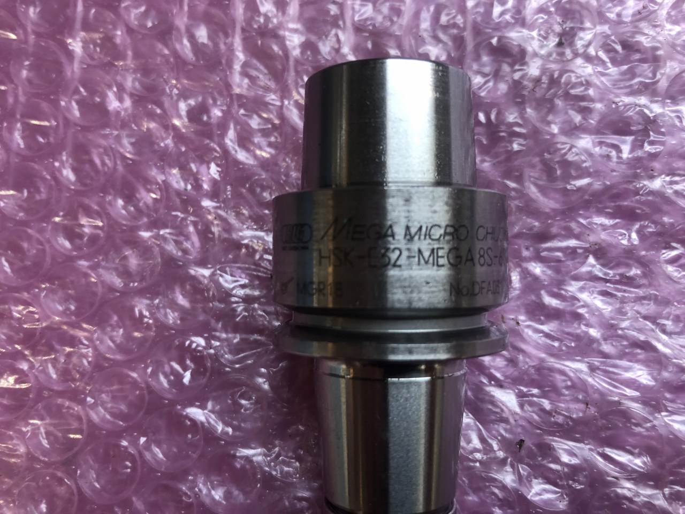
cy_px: 257
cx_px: 342
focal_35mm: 28
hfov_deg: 63.4
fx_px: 554
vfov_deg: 49.7
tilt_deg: -76.9
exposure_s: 1/15
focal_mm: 3.99
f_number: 1.8
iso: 40
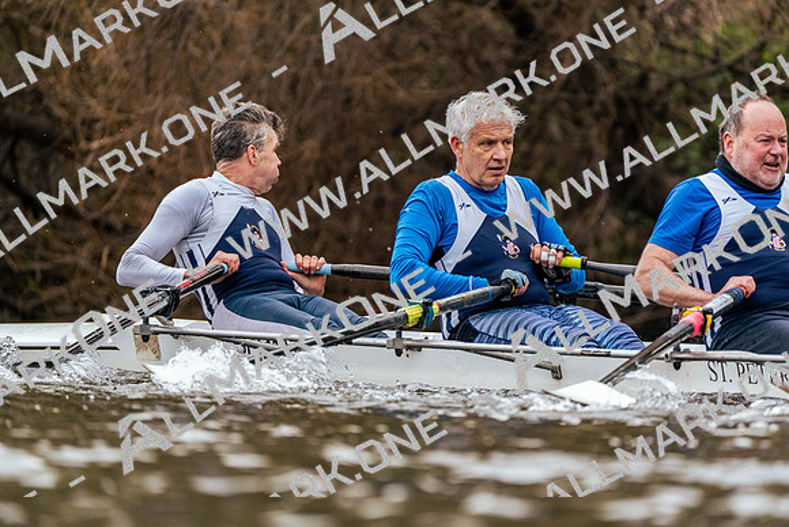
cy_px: 264
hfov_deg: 3.4
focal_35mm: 600
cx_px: 394
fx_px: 13152
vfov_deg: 2.3
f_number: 6.3
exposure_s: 1/2000
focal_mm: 600
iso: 2000
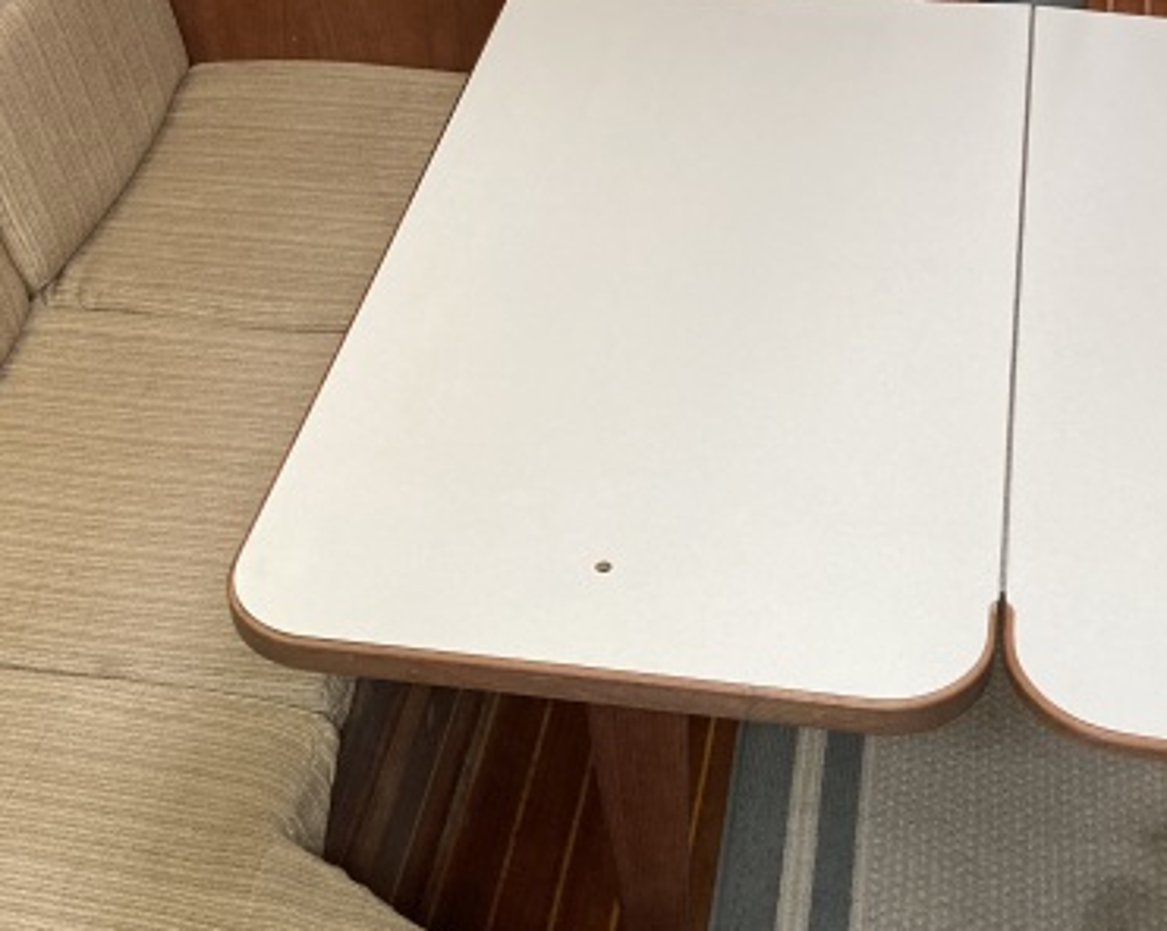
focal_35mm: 59
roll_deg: +2.5
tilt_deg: -38.5
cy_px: 431
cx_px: 525
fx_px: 2036
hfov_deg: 32.0
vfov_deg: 25.8
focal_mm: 3.99
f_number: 1.8
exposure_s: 1/60
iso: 160
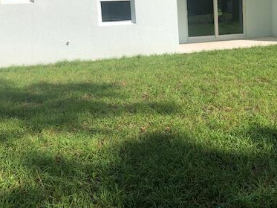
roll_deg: +2.6
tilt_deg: -6.7
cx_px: 221
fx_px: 384
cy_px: 51
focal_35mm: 48
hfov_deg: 38.2
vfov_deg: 29.8
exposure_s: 1/2703
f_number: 1.8
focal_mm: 4
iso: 20
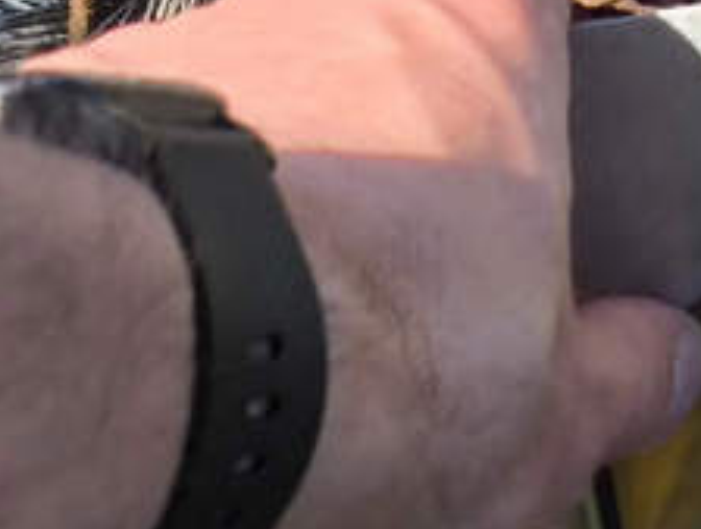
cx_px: 1016
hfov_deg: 10.7
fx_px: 3612
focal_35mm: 178
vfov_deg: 8.4
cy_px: 372
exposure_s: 1/477
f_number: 1.7
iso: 50
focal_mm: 4.71
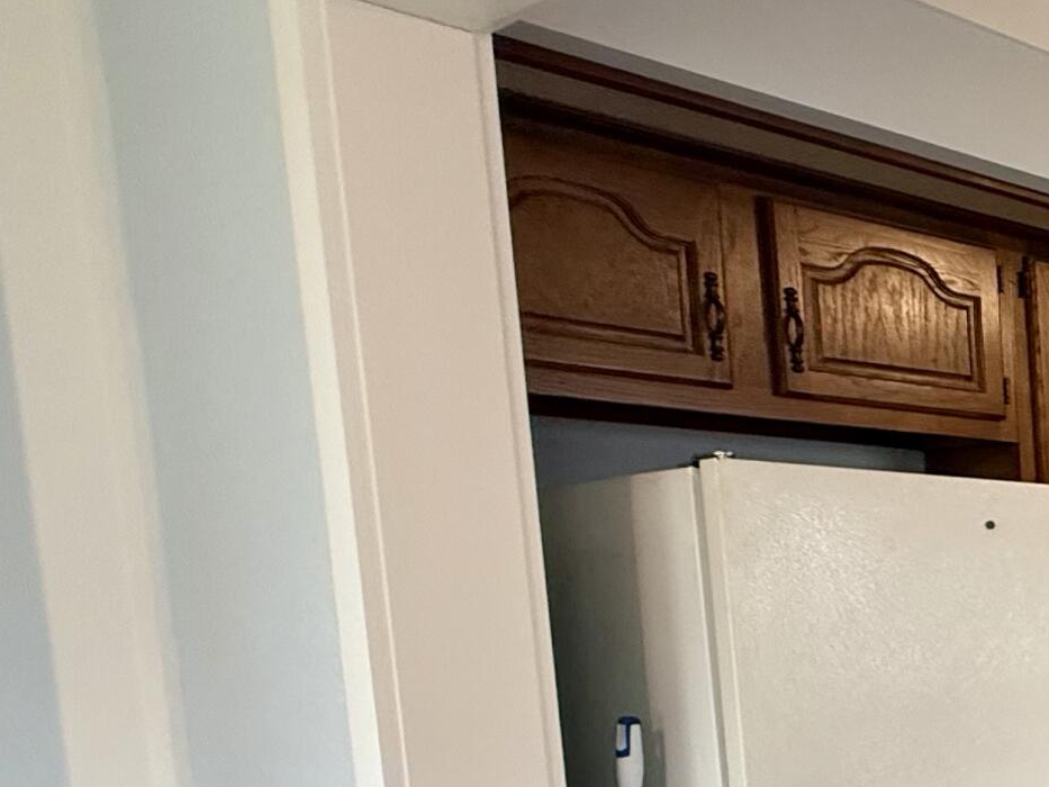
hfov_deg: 26.3
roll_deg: +0.9
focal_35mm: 45
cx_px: 1670
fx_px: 1364
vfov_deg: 30.4
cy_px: 742
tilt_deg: -6.6
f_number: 2.2
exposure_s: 1/120
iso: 320
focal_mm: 2.22
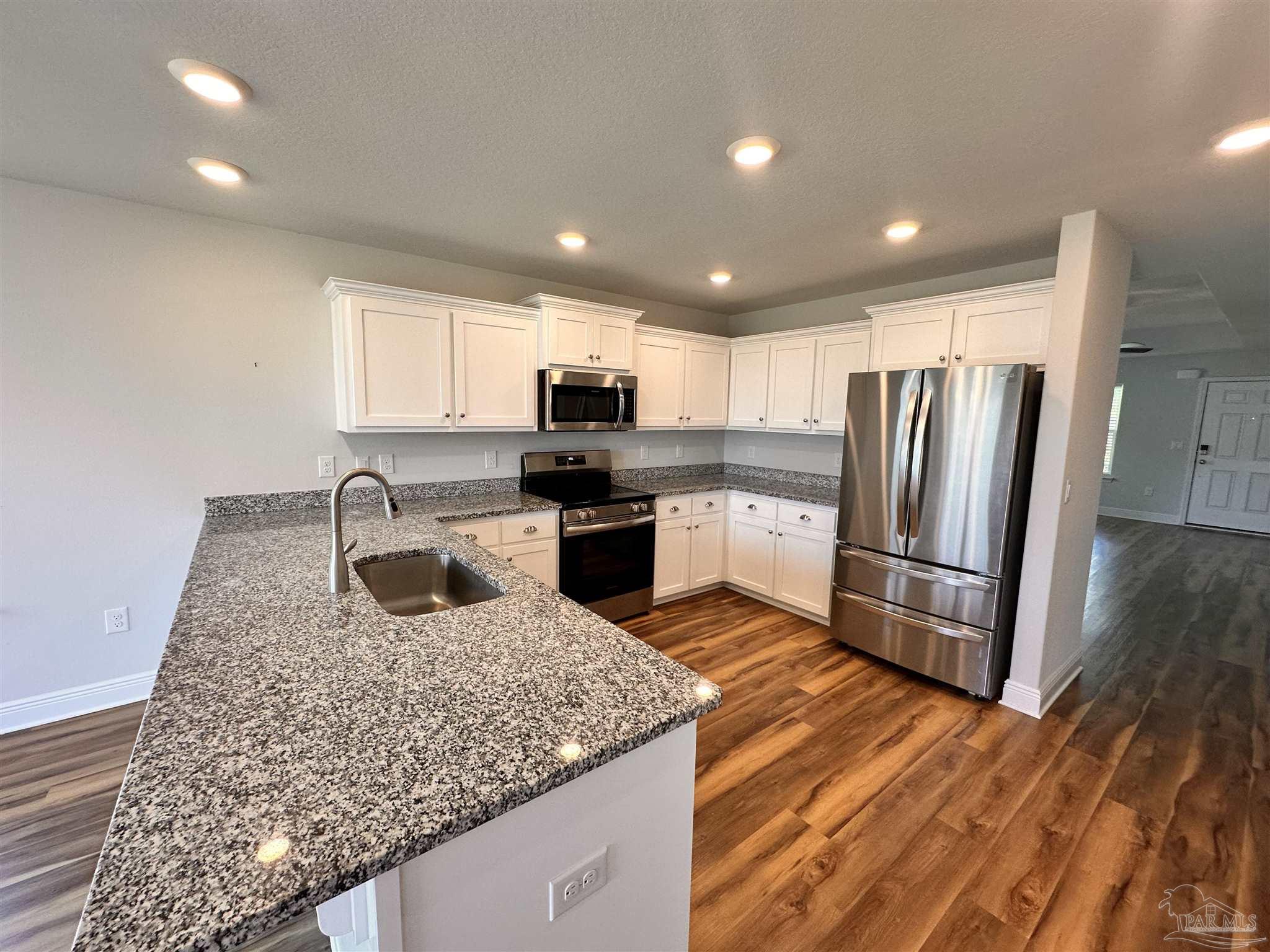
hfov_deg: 102.1
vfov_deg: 85.7
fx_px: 514
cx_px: 635
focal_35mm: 14
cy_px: 476
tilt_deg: -6.6
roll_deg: -0.8
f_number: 2.2
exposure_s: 1/120
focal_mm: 2.22
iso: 125
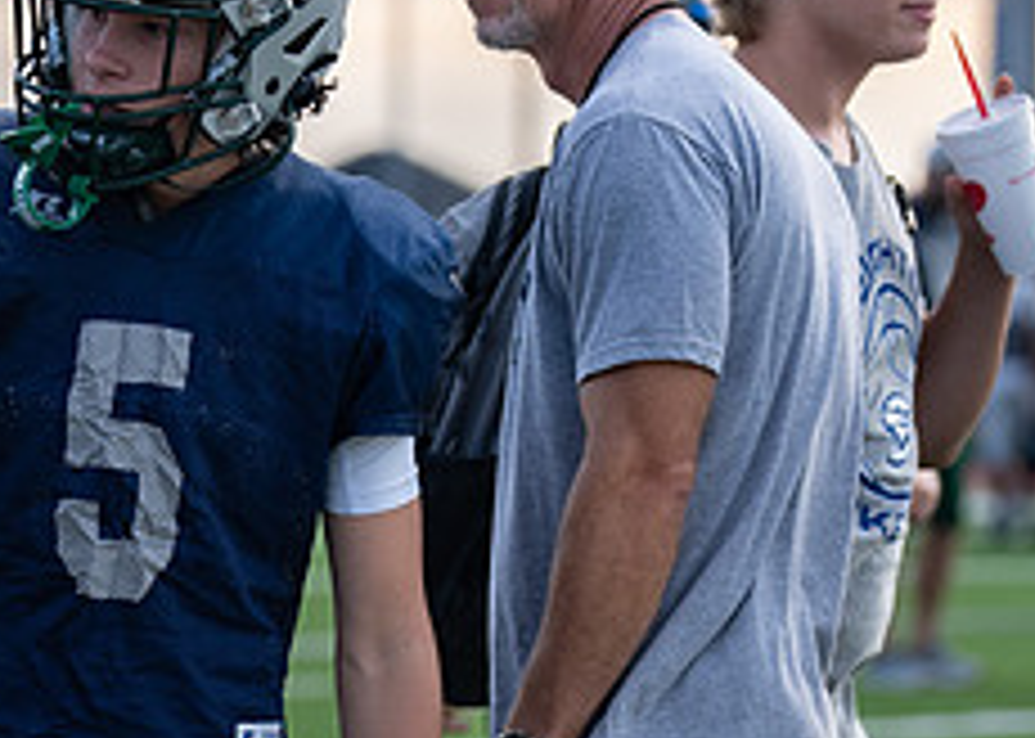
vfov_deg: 4.4
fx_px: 9606
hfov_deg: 6.2
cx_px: 102
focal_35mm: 327
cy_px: 358
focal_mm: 100
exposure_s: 1/500
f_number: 2.8
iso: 100
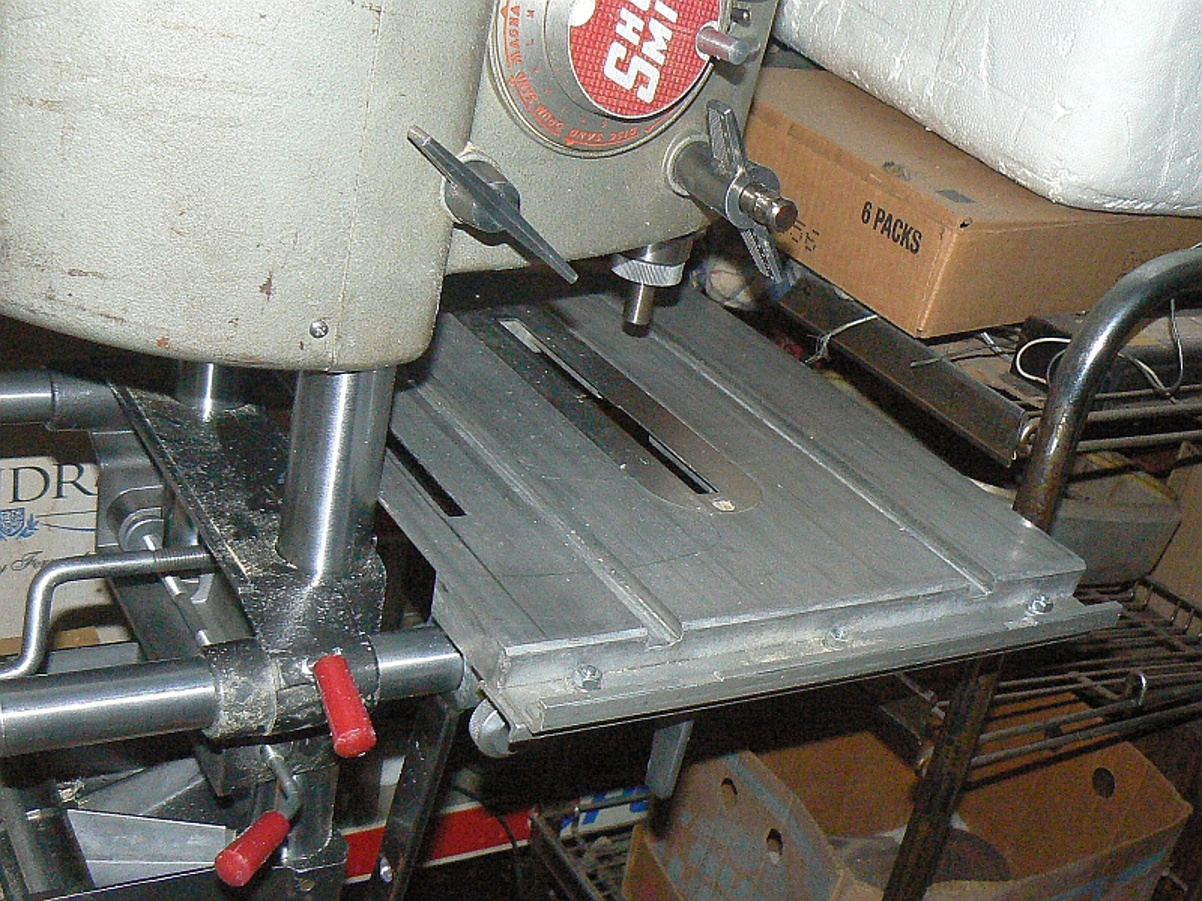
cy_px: 450
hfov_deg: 43.9
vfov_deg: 33.6
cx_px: 601
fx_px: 1493
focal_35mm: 43
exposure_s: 1/30
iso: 400
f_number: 2.8
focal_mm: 6
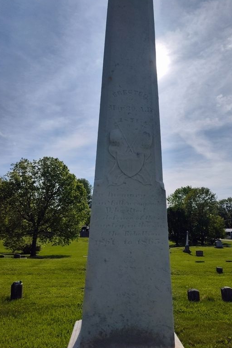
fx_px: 242
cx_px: 132
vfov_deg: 71.5
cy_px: 177
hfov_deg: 51.1
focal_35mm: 25
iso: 100
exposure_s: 1/6230
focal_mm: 5.56
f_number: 1.8
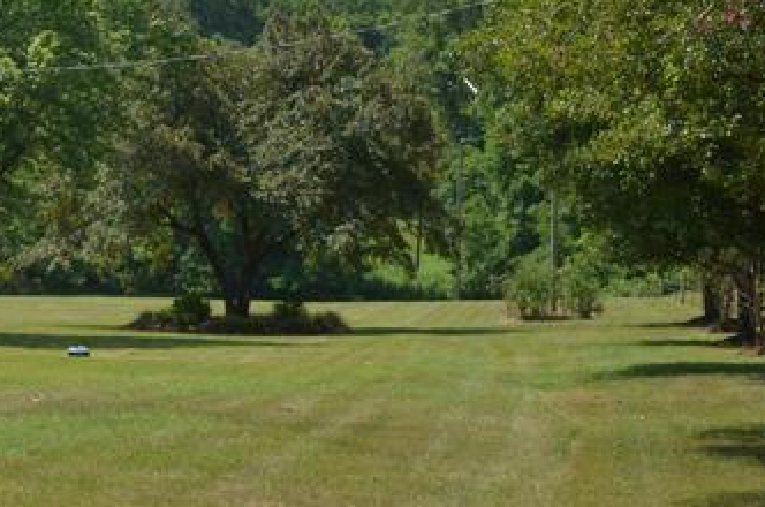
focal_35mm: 111
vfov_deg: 12.2
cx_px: -161
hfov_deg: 17.6
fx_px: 2354
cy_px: 408
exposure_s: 1/160
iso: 100
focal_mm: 24
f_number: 10
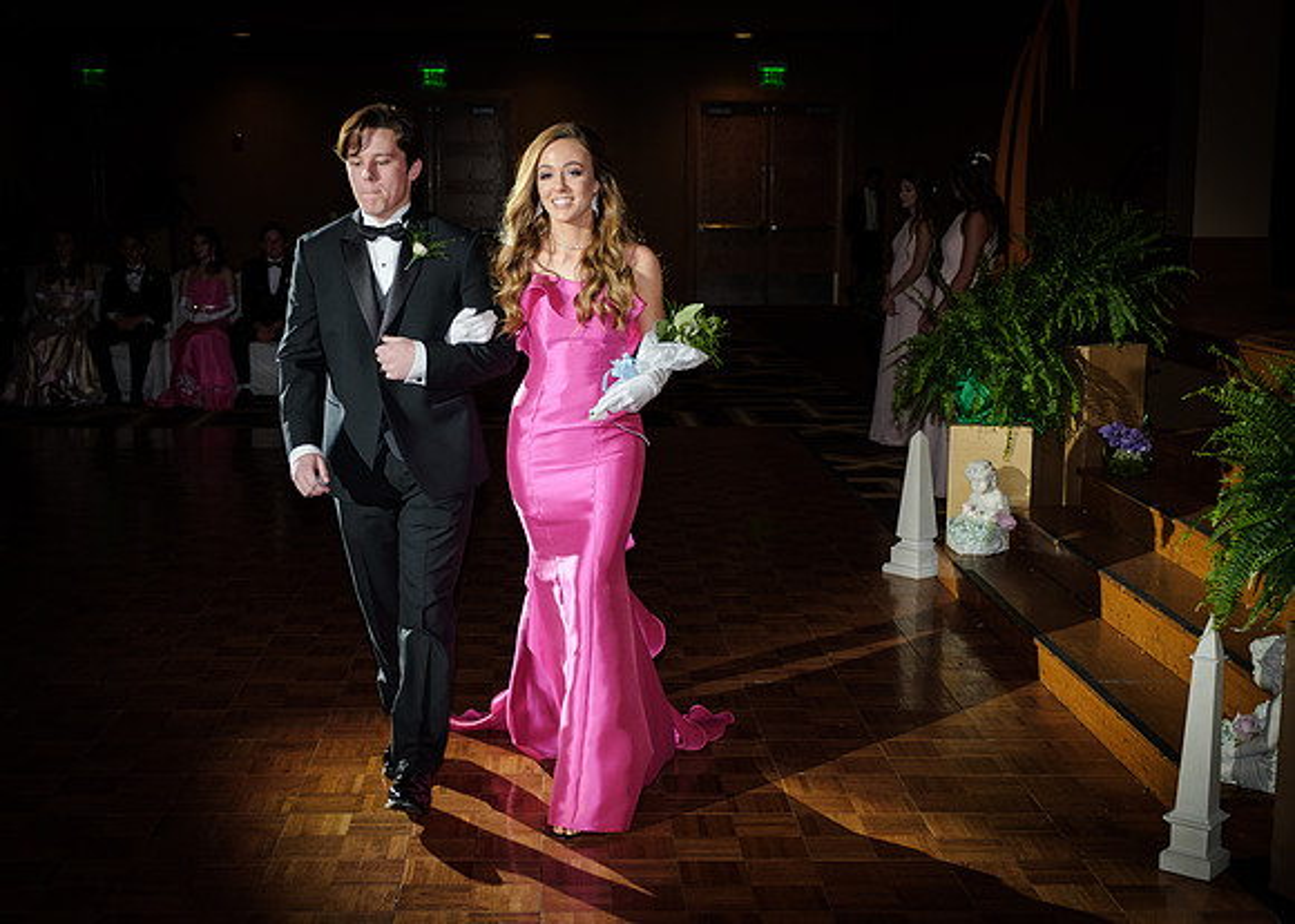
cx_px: 605
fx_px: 1786
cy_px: 481
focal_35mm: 49
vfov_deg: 29.0
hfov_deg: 39.8
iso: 200
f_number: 2.8
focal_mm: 28.3
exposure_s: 1/125
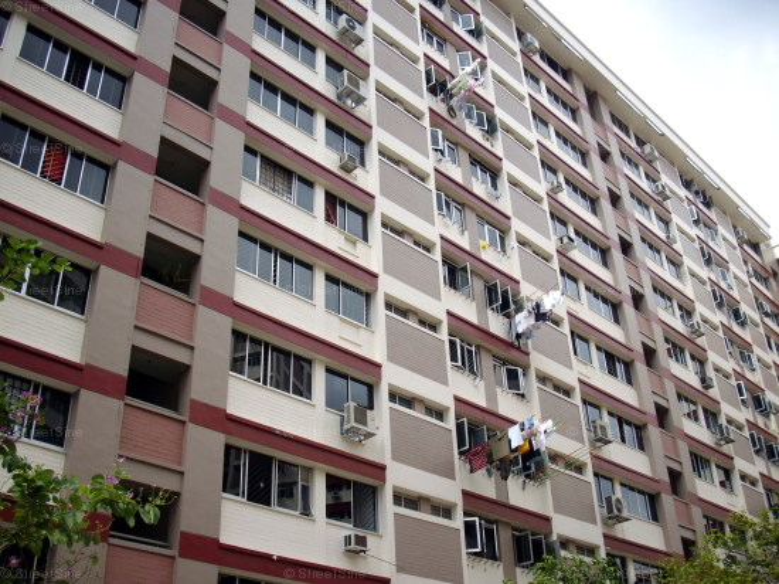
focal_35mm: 37
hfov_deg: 50.2
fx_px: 832
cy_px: 292
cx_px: 390
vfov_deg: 38.6
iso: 80
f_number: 2.8
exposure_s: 1/400
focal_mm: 6.2
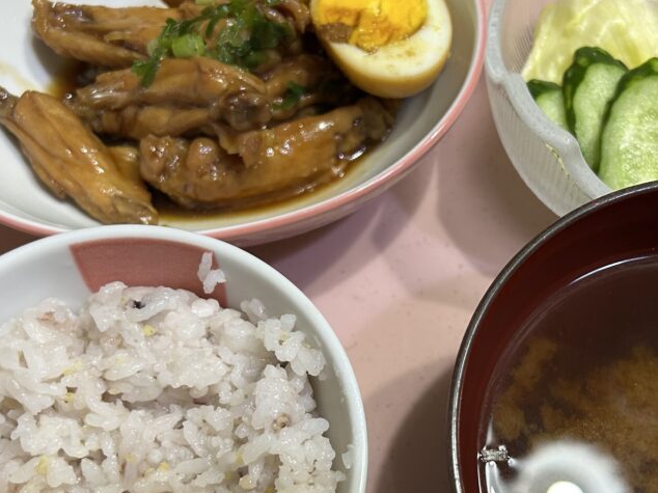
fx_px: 798
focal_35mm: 42
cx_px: 414
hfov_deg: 44.4
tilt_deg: -69.2
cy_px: 313
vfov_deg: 34.1
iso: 160
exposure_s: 1/60
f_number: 1.5
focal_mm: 5.7
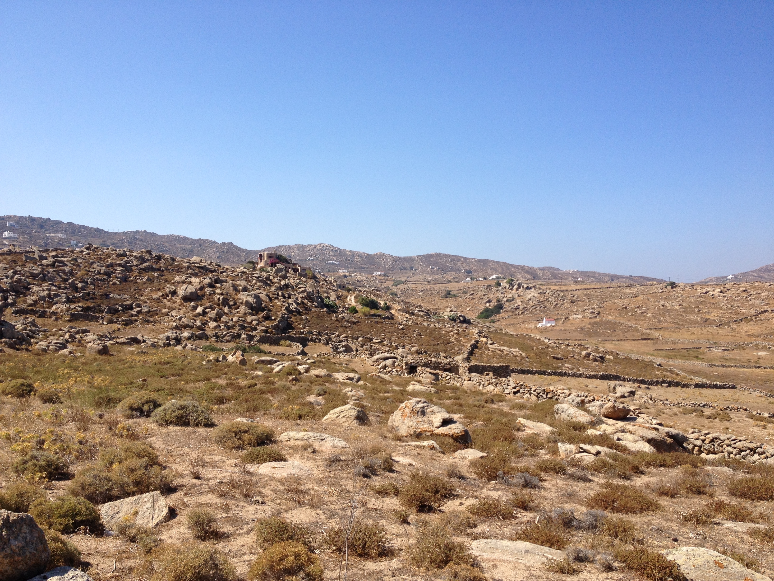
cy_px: 290
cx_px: 387
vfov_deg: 40.7
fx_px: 783
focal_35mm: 35
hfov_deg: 52.6
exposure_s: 1/1623
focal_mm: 4.28
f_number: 2.4
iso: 50
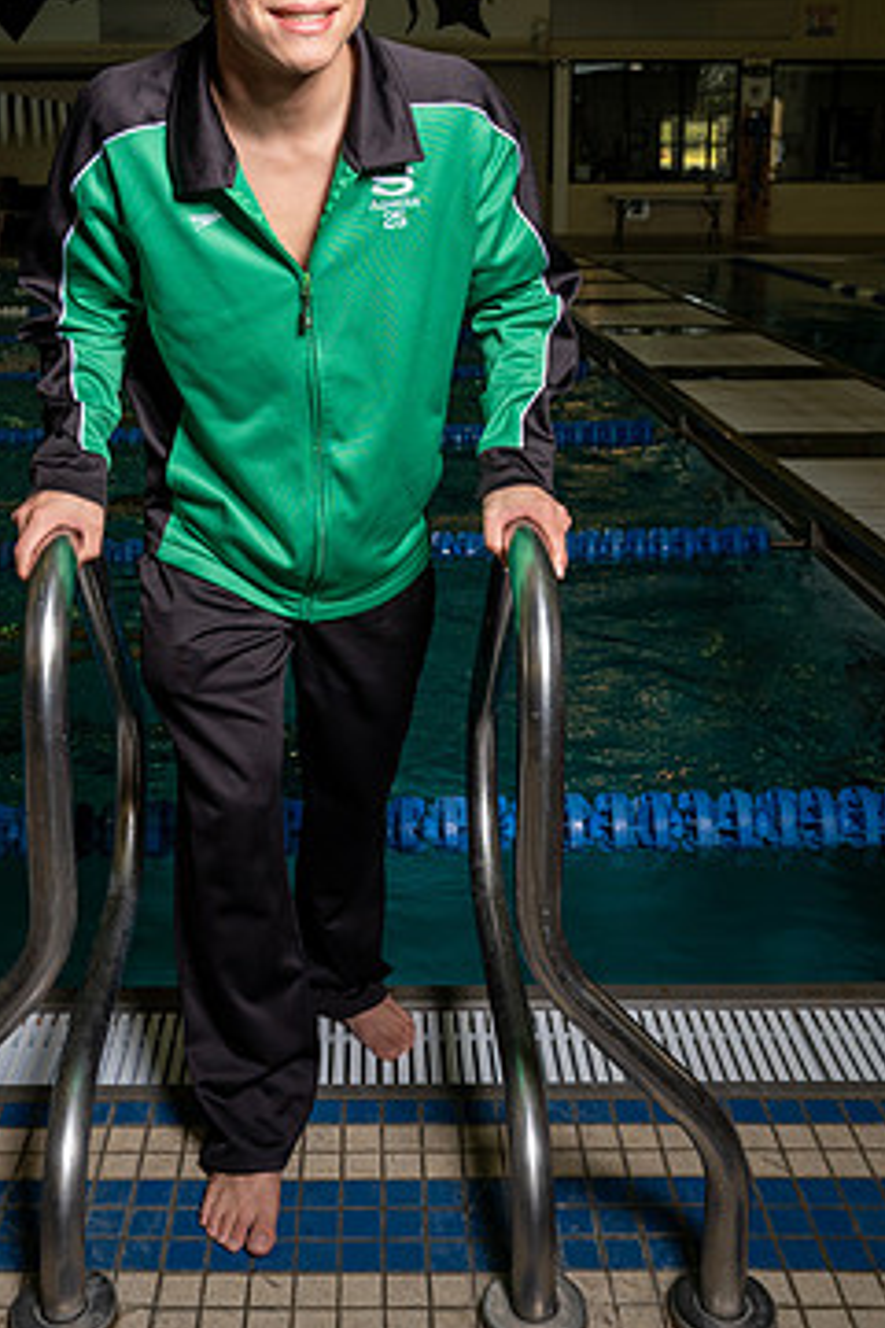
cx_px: 365
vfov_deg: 48.1
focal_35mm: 40
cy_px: 520
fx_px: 1475
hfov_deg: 33.3
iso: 800
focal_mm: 32
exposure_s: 1/250
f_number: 8
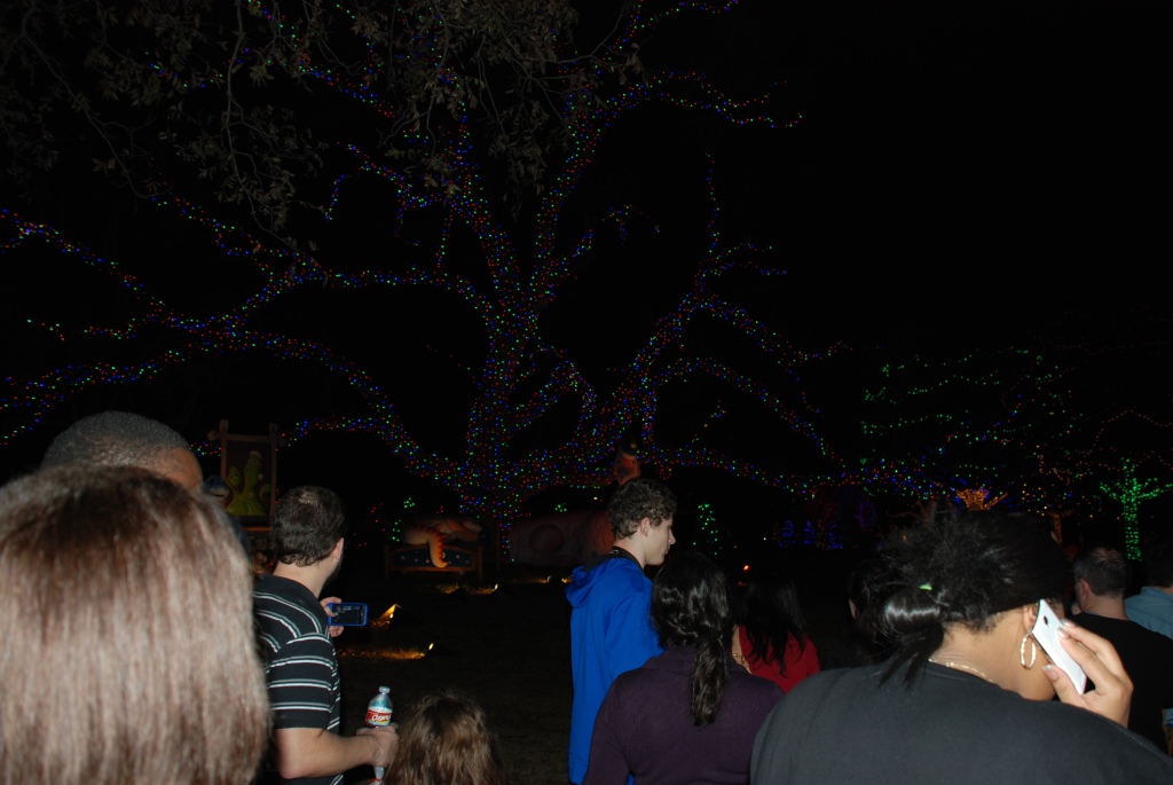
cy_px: 392
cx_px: 586
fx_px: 978
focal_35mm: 30
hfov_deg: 61.9
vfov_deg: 43.7
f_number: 3.8
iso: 200
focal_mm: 20
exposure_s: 1/60
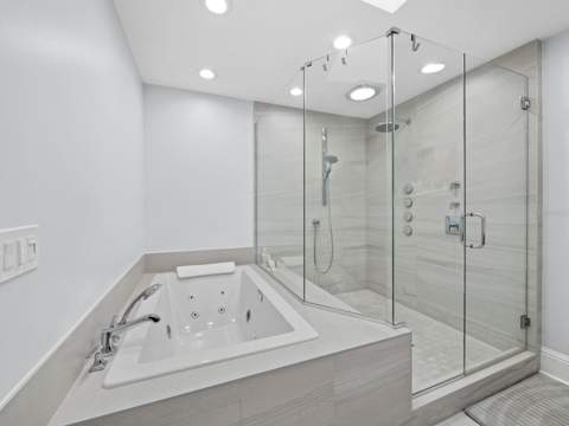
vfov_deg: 85.7
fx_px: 230
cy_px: 213
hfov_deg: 102.1
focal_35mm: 14
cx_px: 284
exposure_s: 1/15
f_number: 7.1
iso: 400
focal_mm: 7
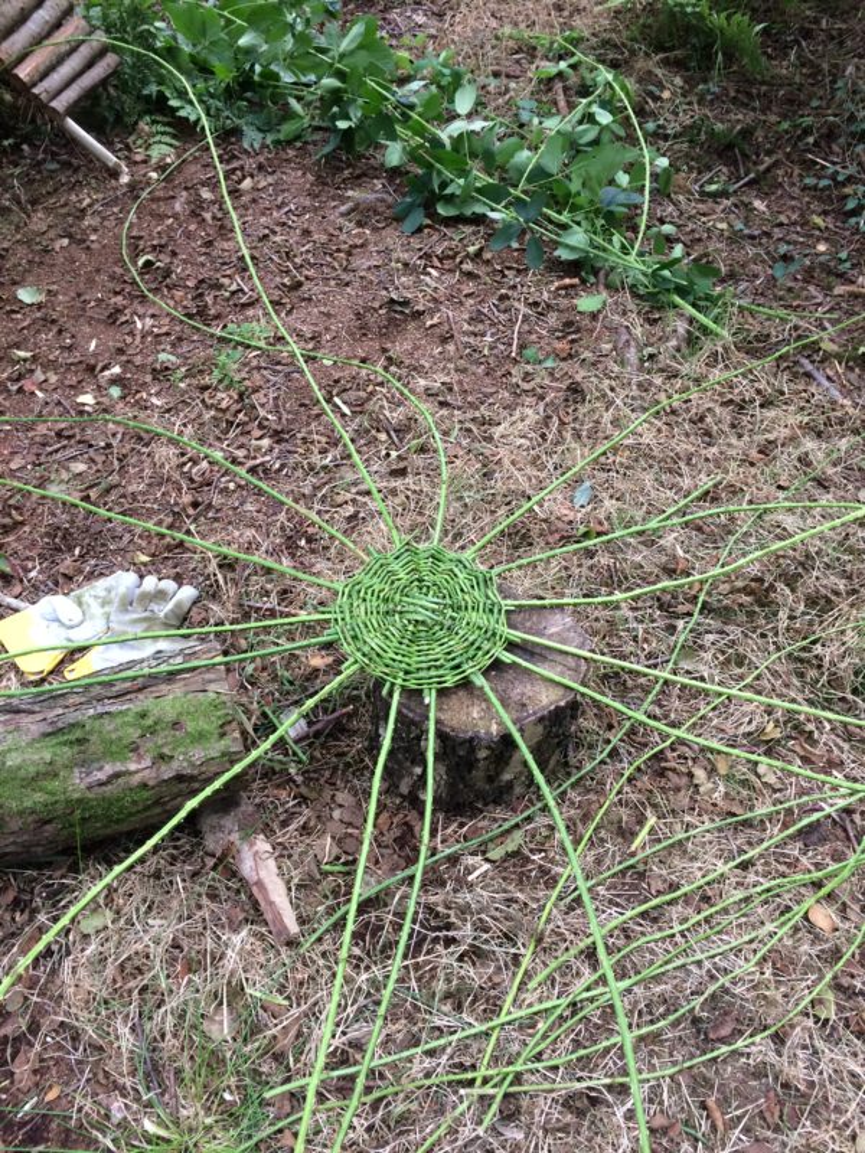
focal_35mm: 29
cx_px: 432
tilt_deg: -47.1
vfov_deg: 61.7
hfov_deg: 48.2
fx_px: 966
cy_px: 576
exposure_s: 1/33
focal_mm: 4.15
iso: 50
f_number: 2.2
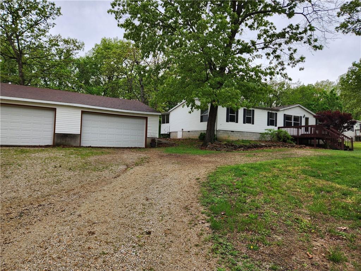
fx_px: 240
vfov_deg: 58.9
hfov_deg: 73.9
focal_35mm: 23
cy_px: 136
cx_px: 180
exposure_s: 1/218
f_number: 1.8
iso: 20
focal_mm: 5.4
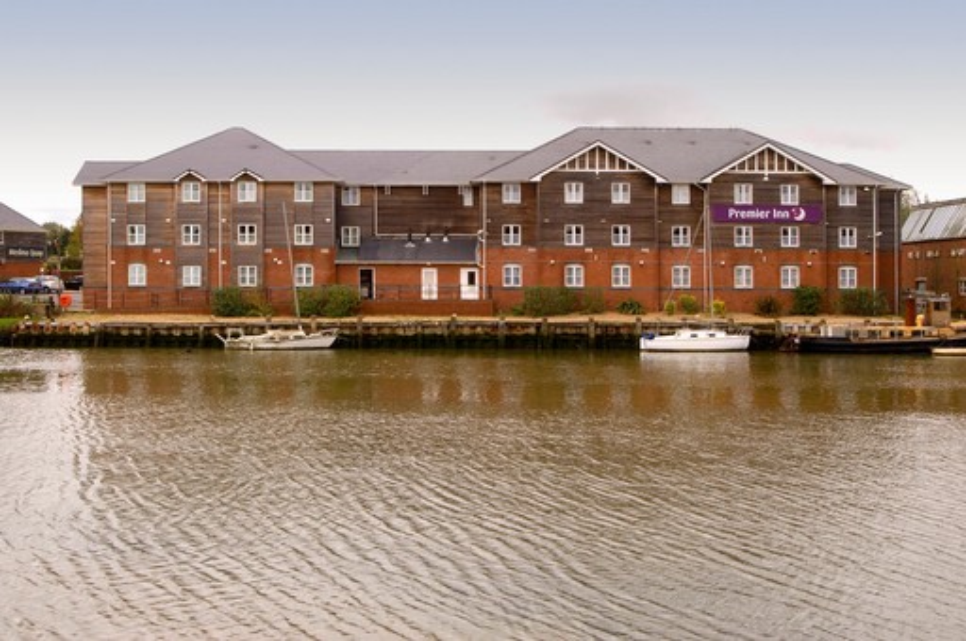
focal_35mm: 42
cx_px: 483
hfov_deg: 46.5
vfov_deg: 31.8
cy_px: 320
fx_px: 1126
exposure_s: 1/40
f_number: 9
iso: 200
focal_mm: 28
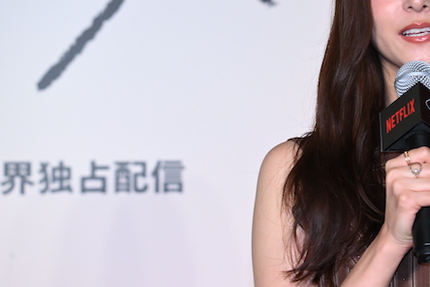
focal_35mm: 351
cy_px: 102
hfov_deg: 5.9
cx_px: 378
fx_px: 4192
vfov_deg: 3.9
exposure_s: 1/125
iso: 3200
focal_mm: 195
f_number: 7.1
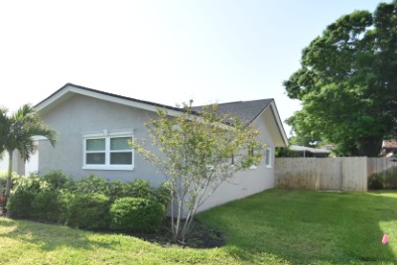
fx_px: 298
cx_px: 49
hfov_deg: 58.7
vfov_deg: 47.4
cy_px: 169
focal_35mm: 27
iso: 800
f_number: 3.5
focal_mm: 10
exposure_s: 1/4000
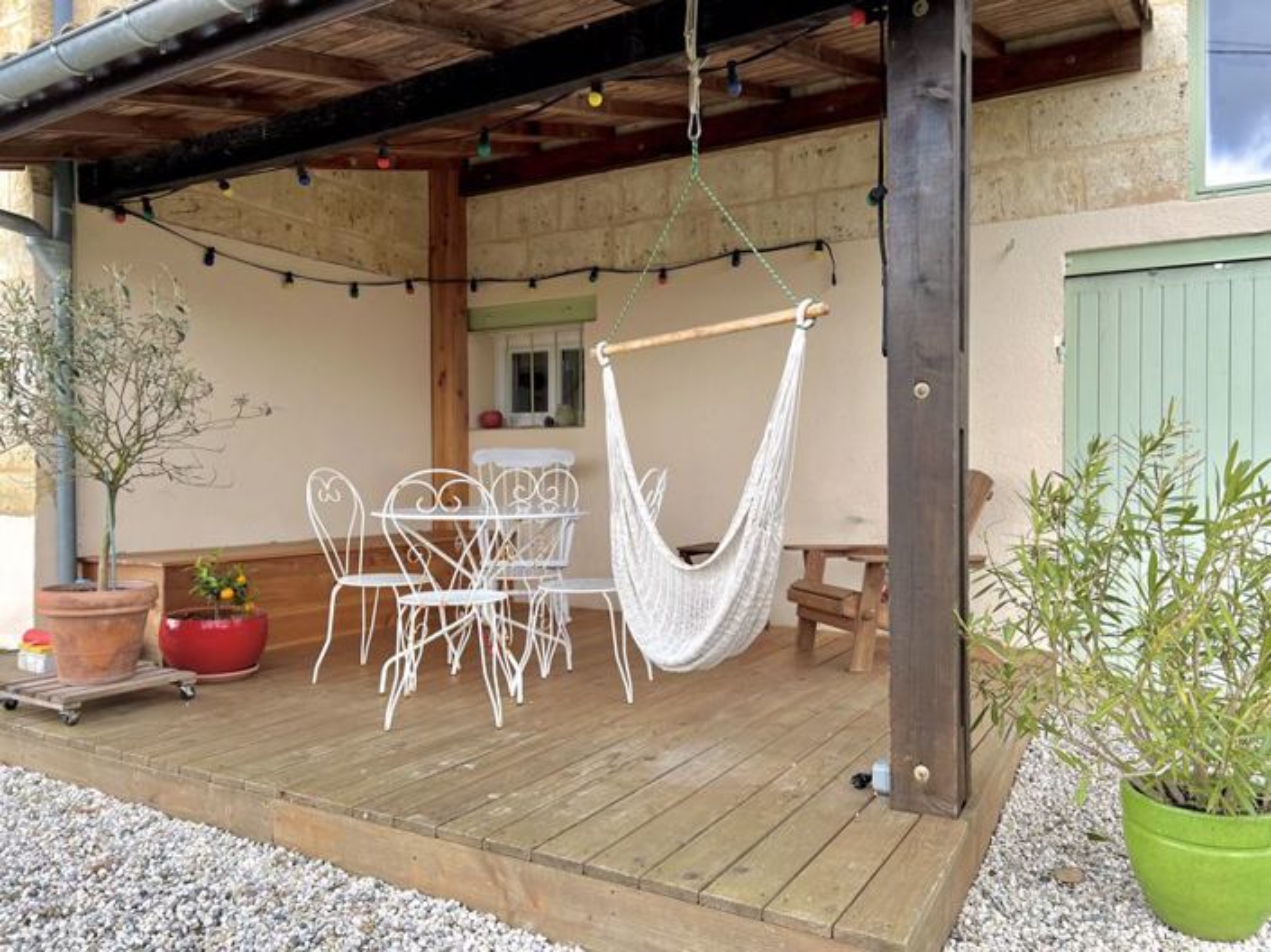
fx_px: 954
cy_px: 476
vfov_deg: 53.0
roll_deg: +0.7
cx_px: 636
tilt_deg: -1.4
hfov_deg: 67.3
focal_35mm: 26
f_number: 1.5
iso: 50
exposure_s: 1/581
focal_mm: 5.7
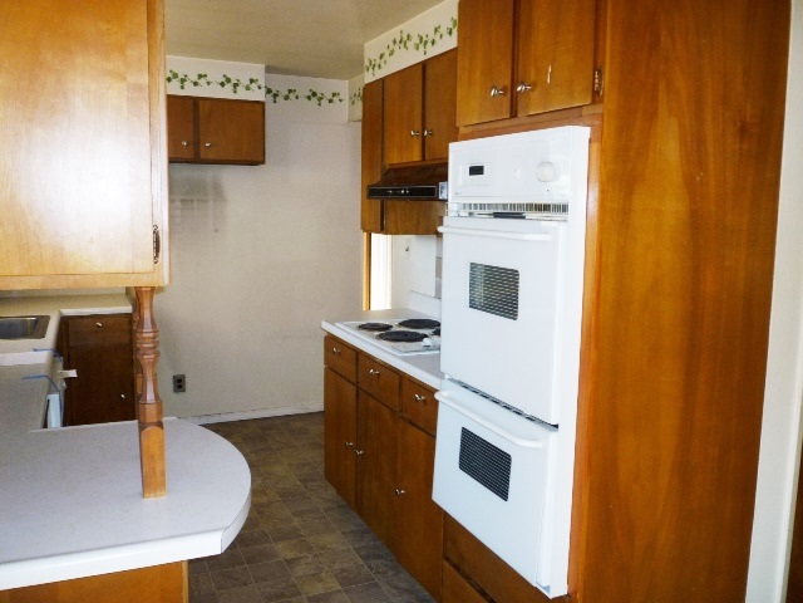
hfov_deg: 61.7
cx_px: 402
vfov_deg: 48.2
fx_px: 673
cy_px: 302
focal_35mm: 29
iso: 100
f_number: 3.3
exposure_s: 1/30
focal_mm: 5.2
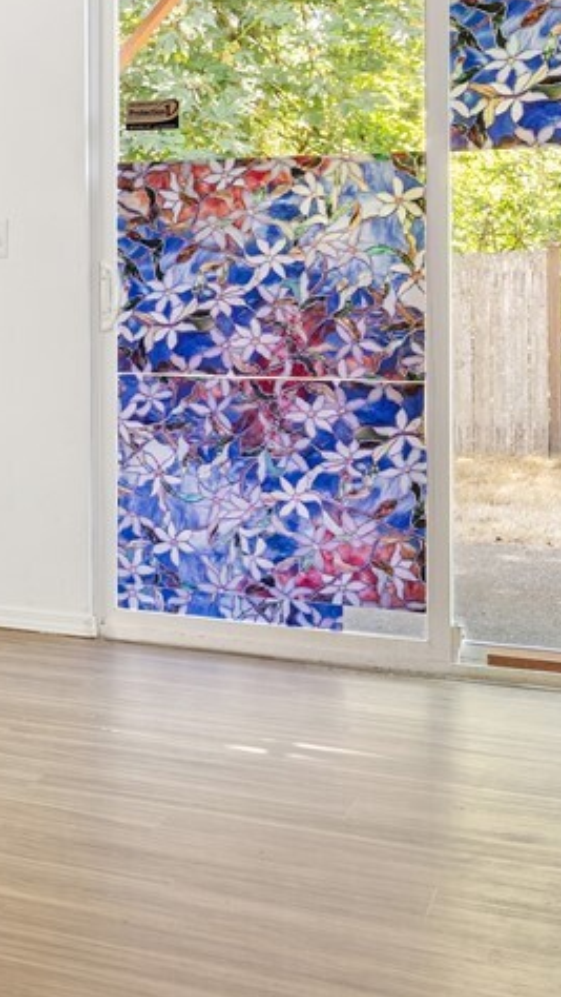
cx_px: -362
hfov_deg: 17.3
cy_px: 287
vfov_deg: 34.4
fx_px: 1585
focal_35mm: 60
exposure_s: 2.5
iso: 100
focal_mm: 16
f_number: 10
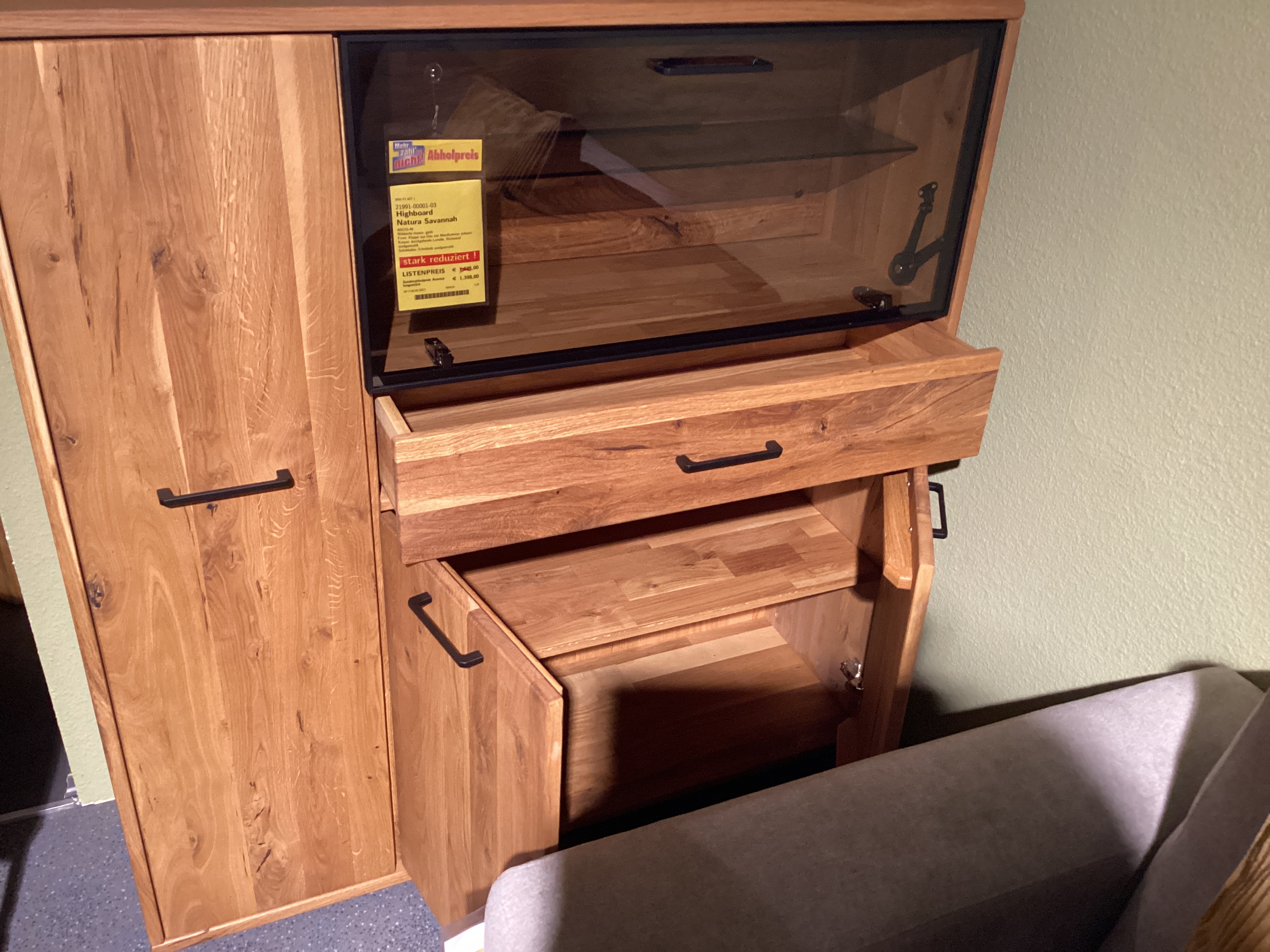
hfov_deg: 58.4
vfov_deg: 45.4
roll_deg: -2.6
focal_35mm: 31
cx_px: 635
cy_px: 476
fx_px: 1137
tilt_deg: -29.3
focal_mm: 3.3
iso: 400
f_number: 2.4
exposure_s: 1/50
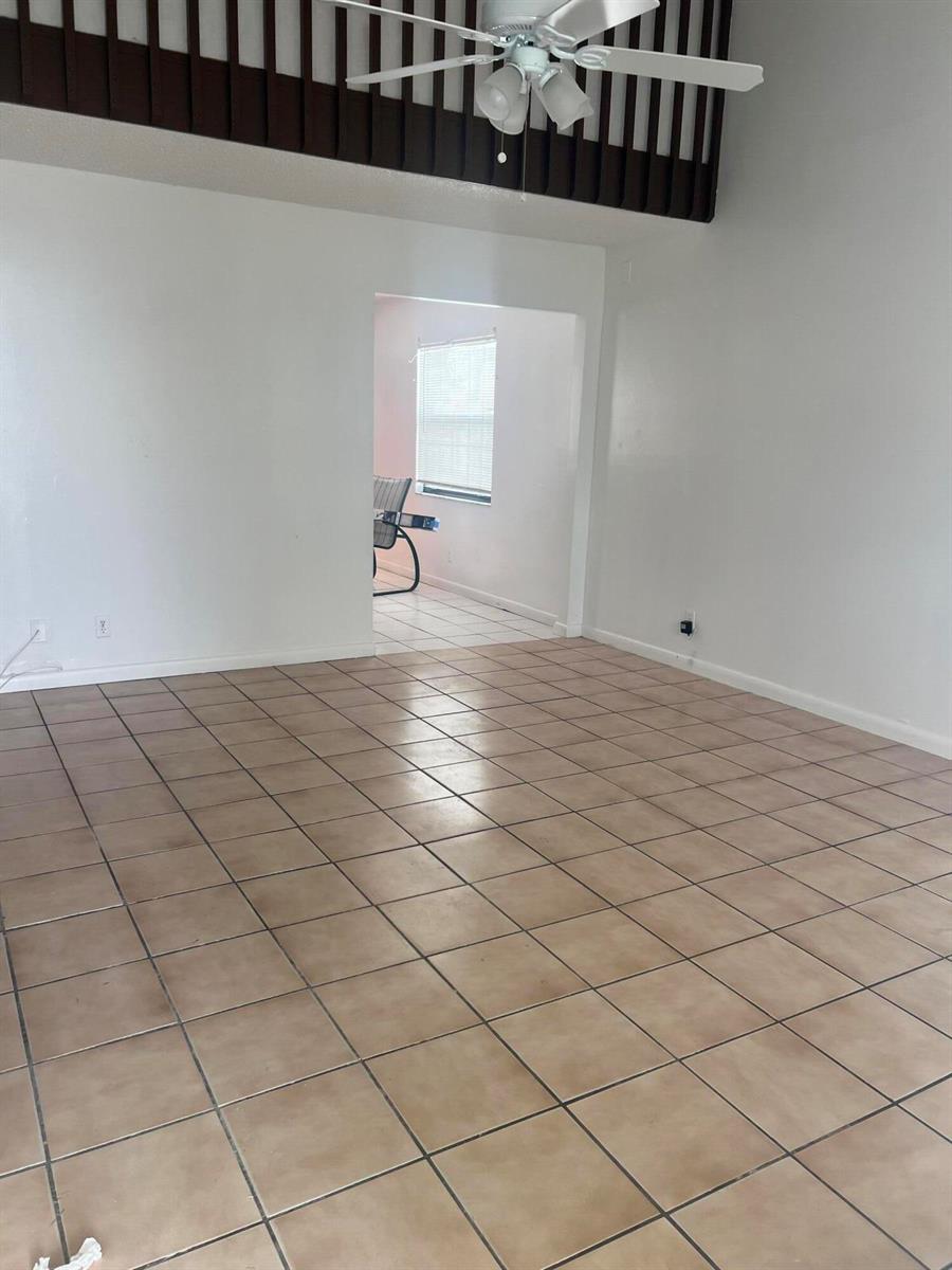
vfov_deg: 67.3
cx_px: 476
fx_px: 953
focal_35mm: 26
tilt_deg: -12.0
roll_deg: -1.5
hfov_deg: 53.1
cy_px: 635
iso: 64
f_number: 1.5
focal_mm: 5.7
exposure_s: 1/130
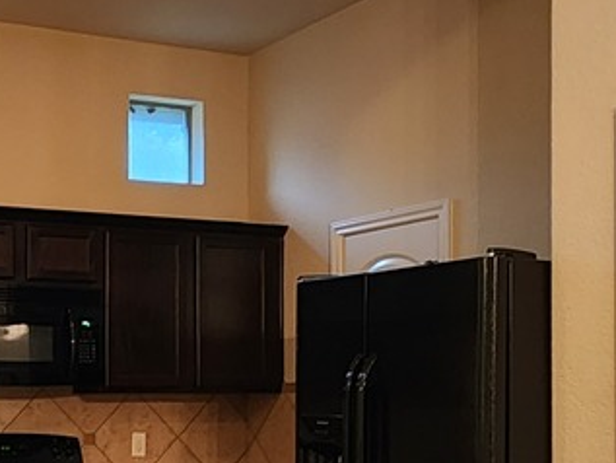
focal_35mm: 59
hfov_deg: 30.9
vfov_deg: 24.2
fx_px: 1050
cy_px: 409
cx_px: 35
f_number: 2.2
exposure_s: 1/30
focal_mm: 2.2
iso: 320
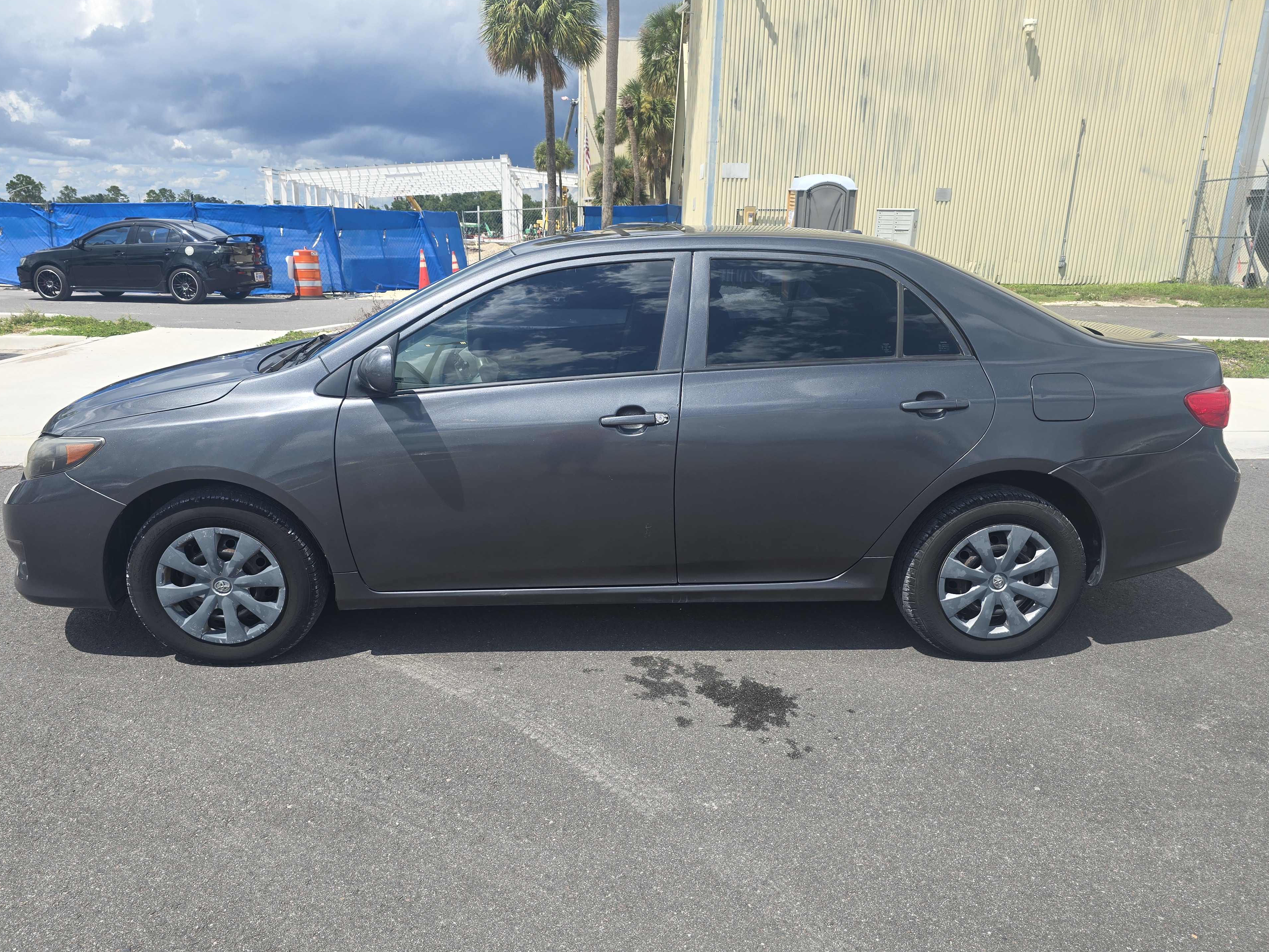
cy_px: 492
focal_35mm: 24
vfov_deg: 56.8
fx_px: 880
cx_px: 615
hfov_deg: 71.6
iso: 12
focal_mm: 6.3
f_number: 1.7
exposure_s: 1/765
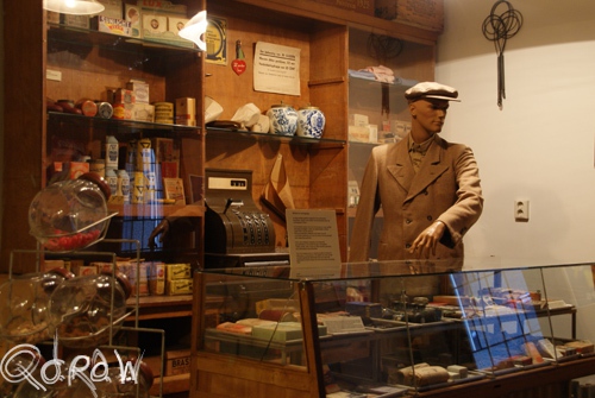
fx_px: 869
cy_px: 199
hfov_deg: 37.8
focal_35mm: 52
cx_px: 298
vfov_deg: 25.8
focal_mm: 35
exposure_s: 1/8
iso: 400
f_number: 4.5
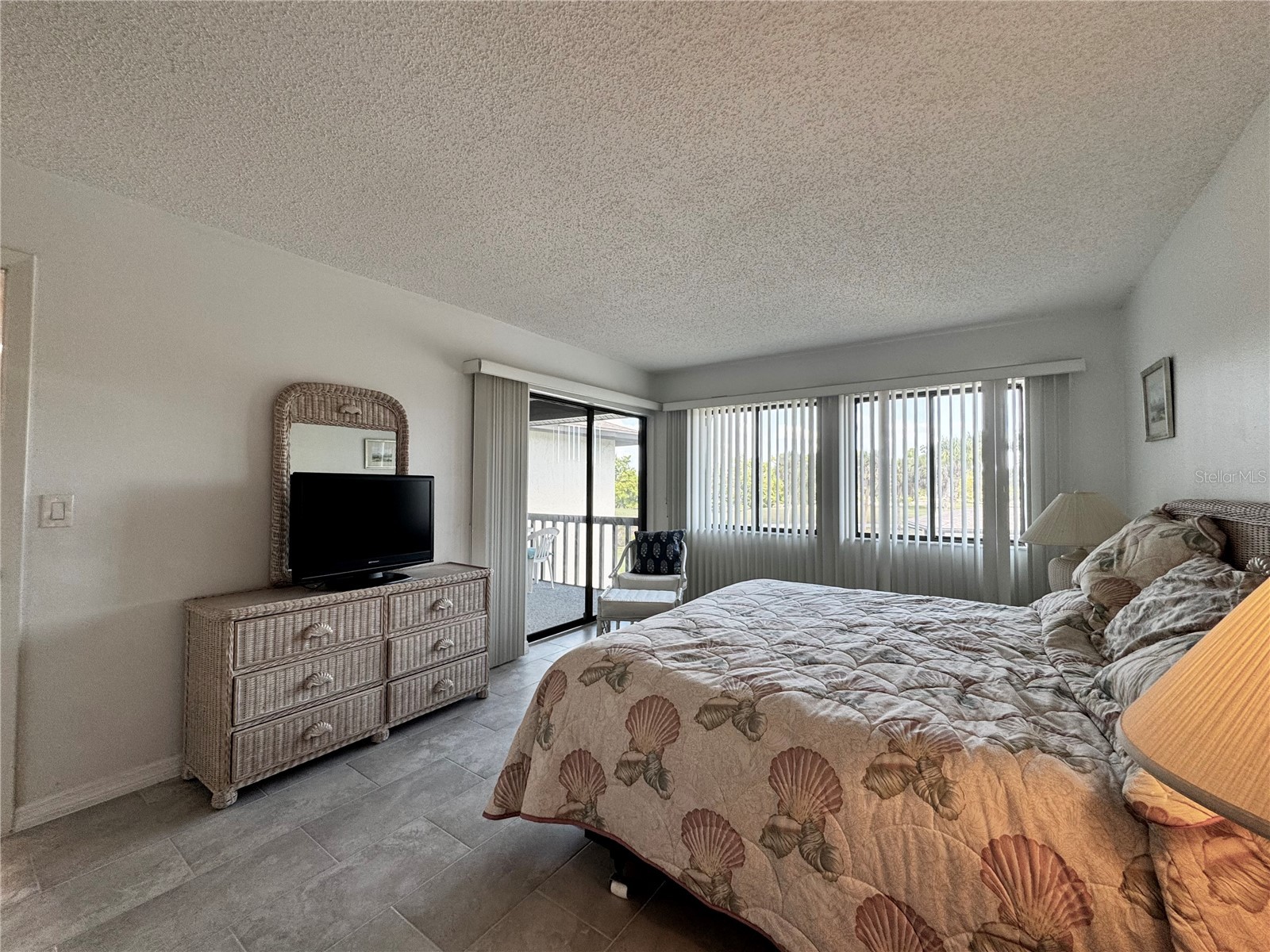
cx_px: 635
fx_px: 514
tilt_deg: +0.4
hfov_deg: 102.1
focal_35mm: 14
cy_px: 476
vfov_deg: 85.7
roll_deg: -0.7
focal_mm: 2.22
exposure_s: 1/120
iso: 80
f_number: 2.2
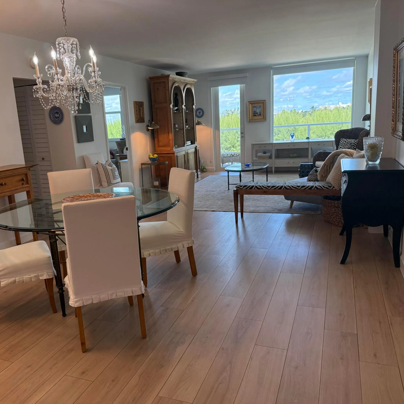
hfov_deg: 55.4
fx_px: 383
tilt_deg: -10.9
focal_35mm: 29
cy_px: 206
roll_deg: +4.1
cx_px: 174
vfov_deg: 55.6
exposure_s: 1/187
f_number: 1.78
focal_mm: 6.76
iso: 200
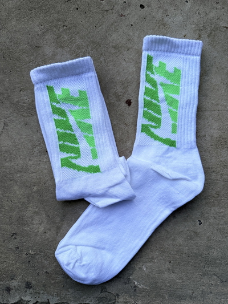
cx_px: 114
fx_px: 211
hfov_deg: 56.8
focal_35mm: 24
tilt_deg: -87.2
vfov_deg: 71.6
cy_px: 152
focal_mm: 6.76
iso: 320
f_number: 1.78
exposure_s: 1/49
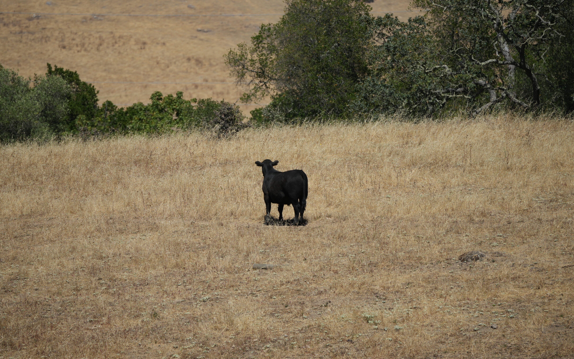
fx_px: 6383
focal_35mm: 408
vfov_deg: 3.2
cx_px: 287
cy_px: 182
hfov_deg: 5.1
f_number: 6.3
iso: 250
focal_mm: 400
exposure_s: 1/1600
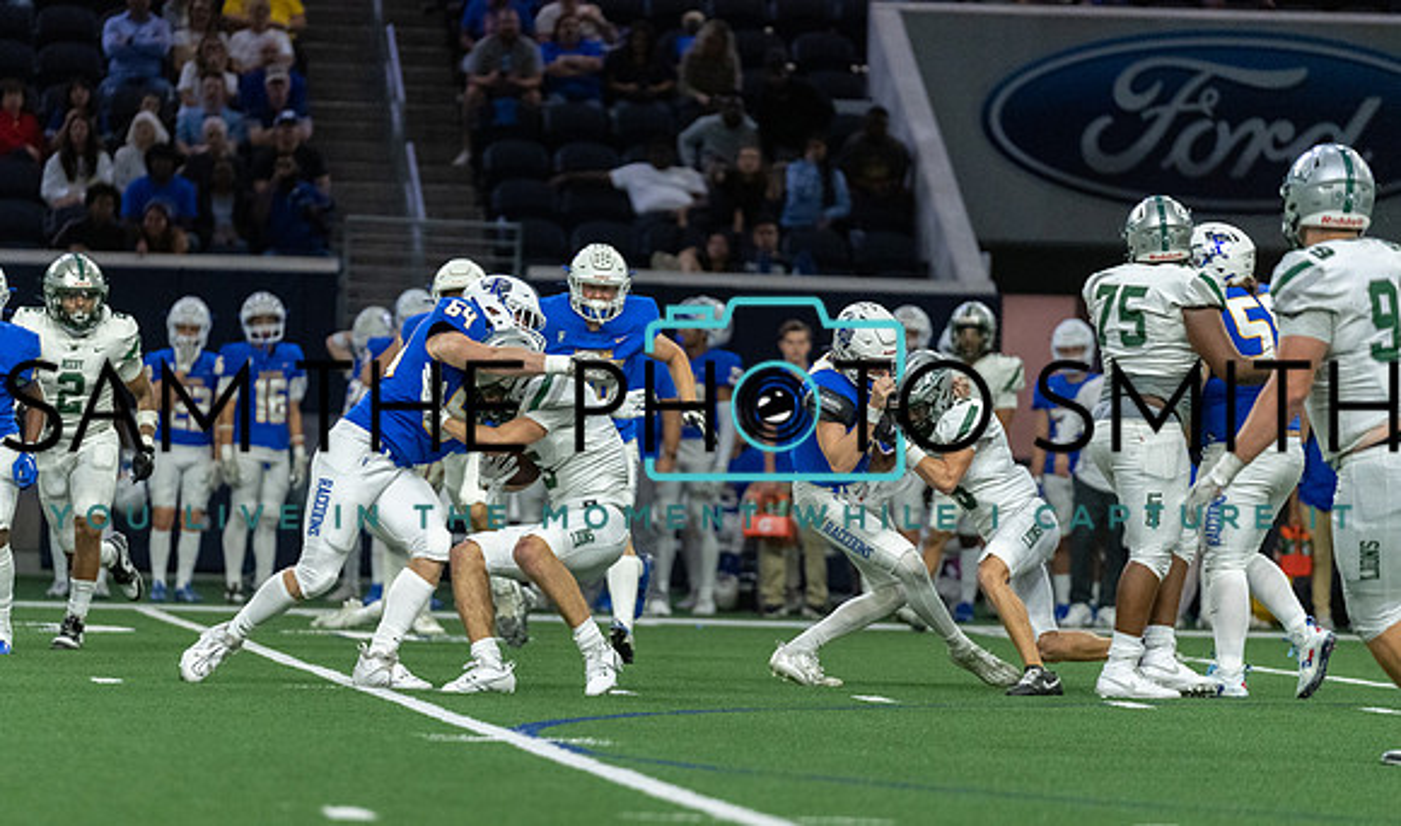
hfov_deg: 8.6
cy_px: 457
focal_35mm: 247
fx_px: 9293
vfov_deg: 5.1
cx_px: 573
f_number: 2.8
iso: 4000
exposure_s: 1/1250
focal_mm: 200
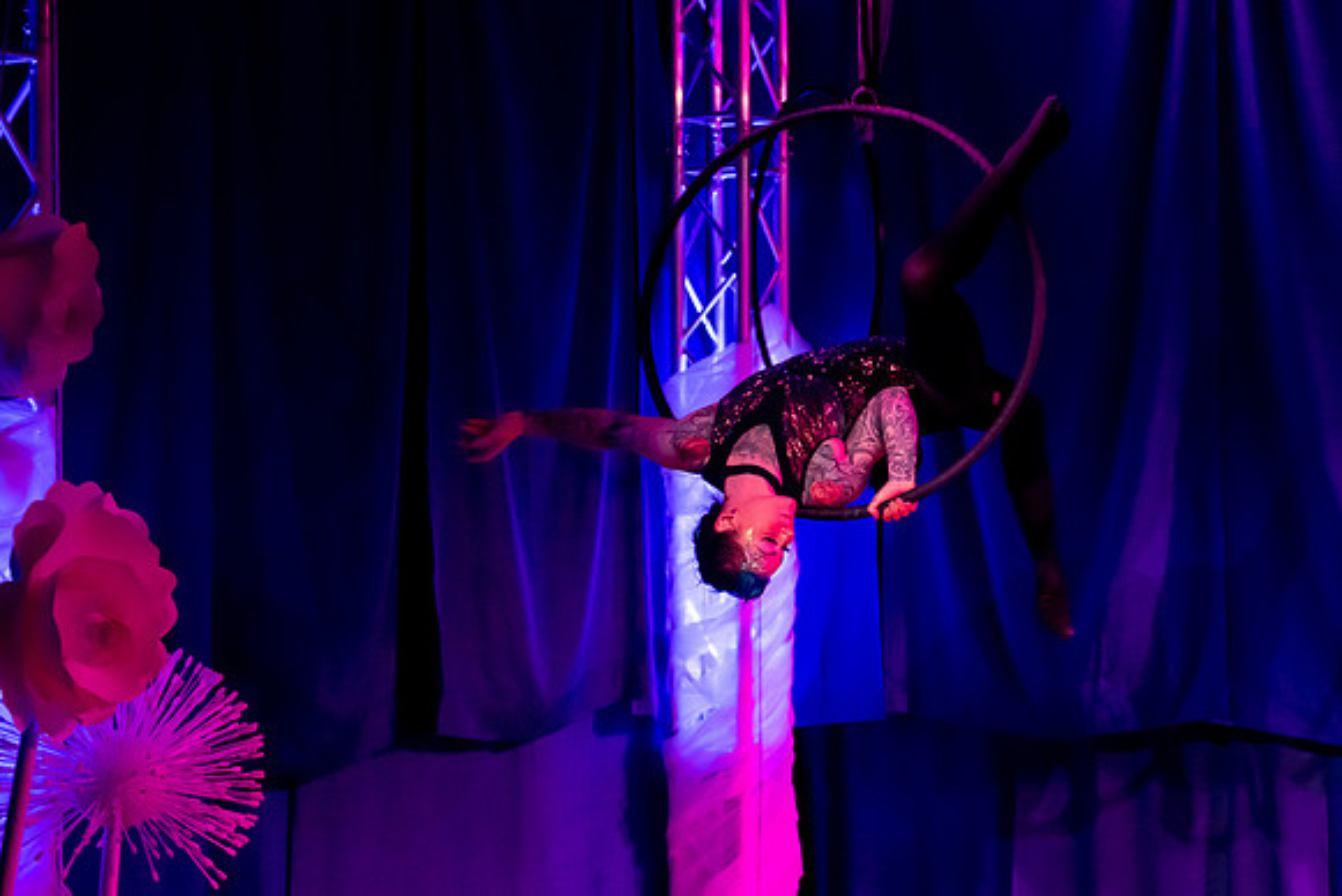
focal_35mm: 87
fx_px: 3242
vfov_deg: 15.7
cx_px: 941
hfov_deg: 23.2
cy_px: 448
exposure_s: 1/125
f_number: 2.8
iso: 3200
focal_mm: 62
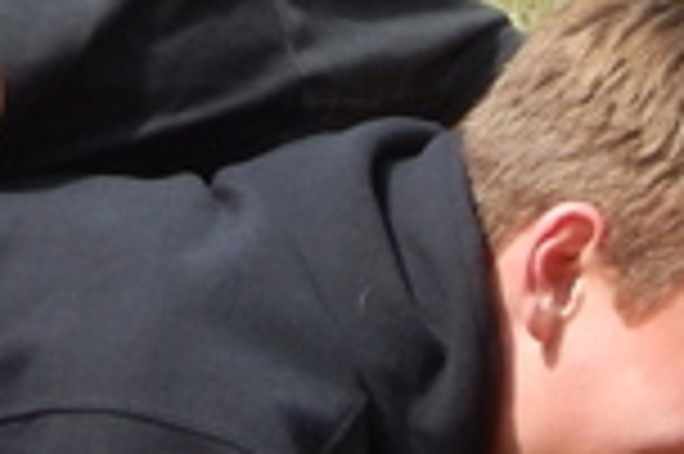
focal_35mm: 927
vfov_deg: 1.5
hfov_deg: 2.2
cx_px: 266
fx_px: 17594
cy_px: -94
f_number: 5.7
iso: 125
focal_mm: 30.3
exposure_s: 1/250
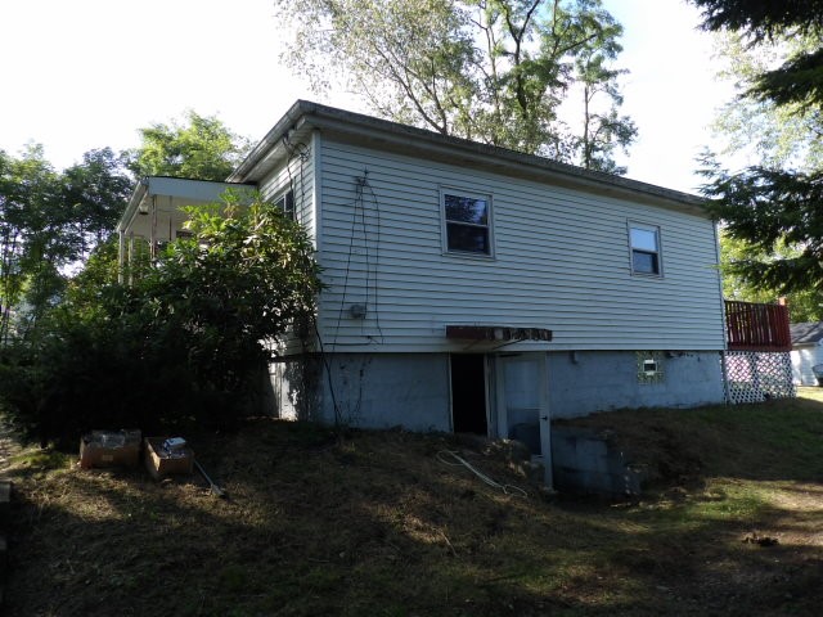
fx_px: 571
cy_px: 308
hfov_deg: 71.6
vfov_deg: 56.8
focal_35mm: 24
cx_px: 412
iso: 100
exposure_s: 1/224
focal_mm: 4.3
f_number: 3.2
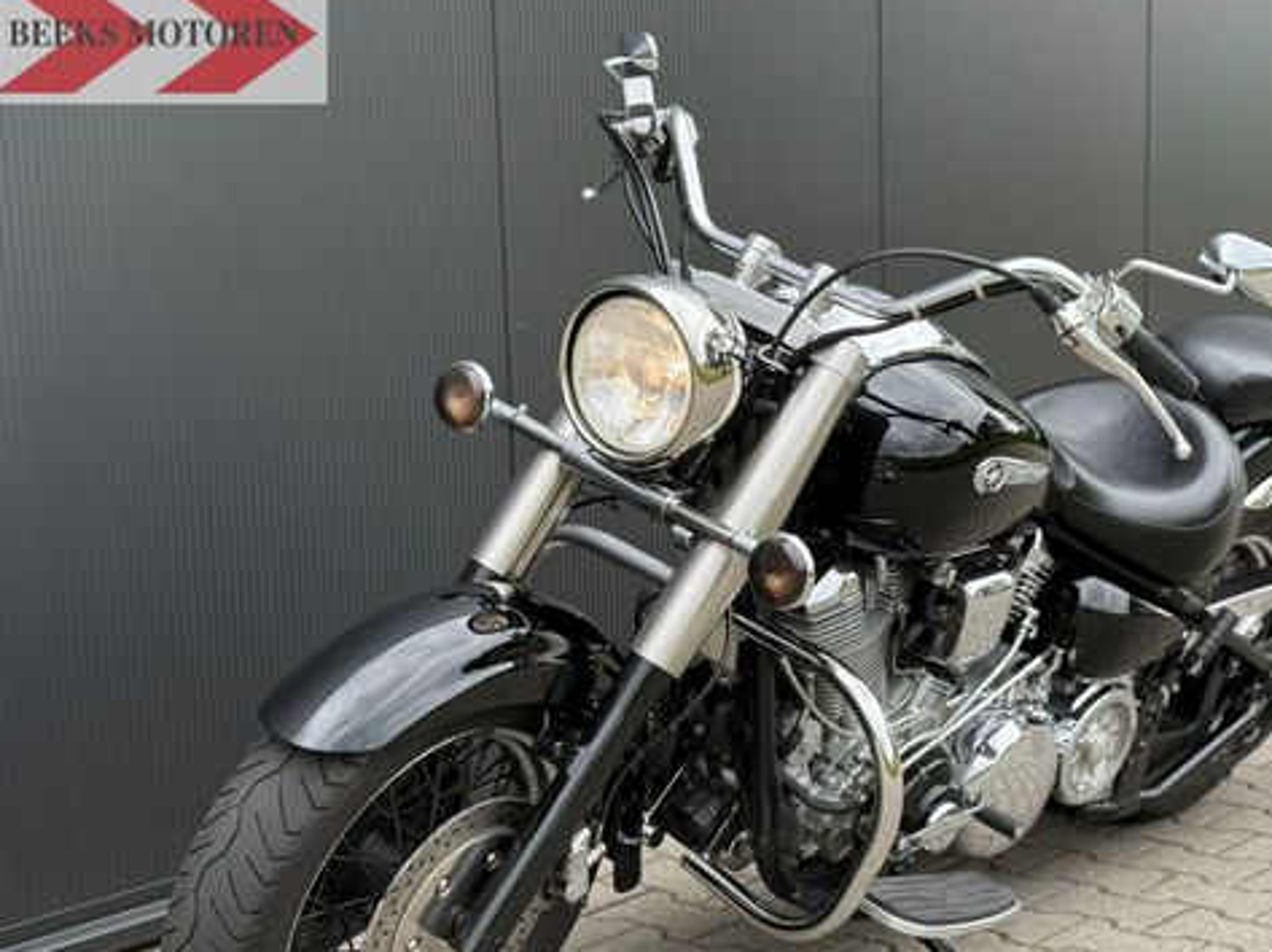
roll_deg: +0.6
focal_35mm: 65
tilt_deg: -8.4
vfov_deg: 22.5
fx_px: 2387
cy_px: 570
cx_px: 796
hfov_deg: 29.7
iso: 100
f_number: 1.78
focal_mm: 6.76
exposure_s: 1/364
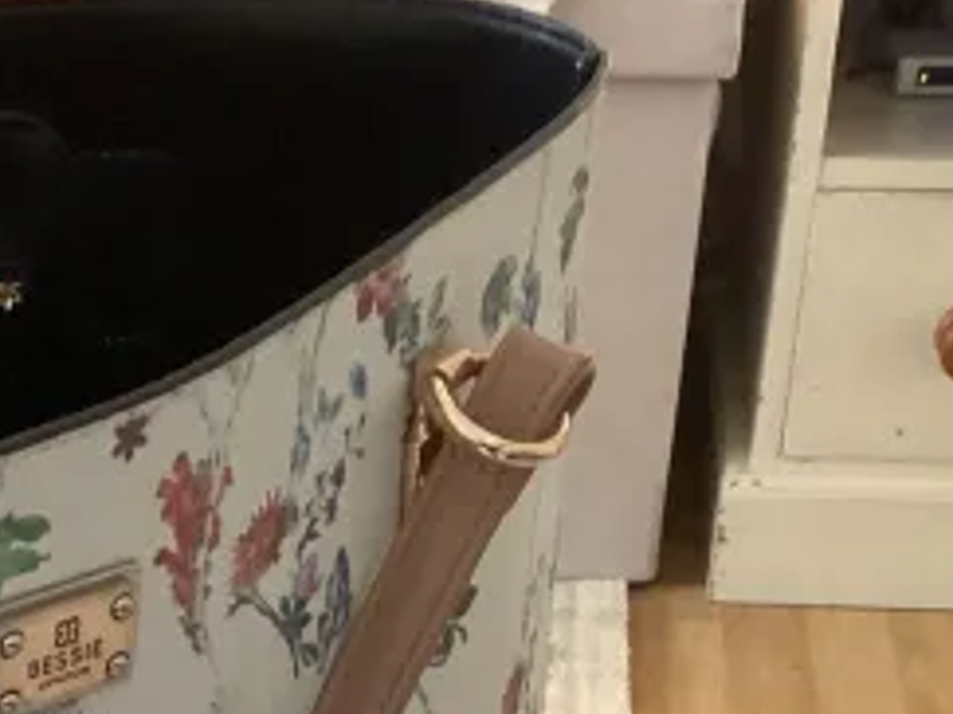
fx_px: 2532
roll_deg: +0.7
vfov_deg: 15.0
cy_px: 1047
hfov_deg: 20.7
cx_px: 35
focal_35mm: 92
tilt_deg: -35.7
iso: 400
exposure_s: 1/30
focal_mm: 3.3
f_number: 2.4
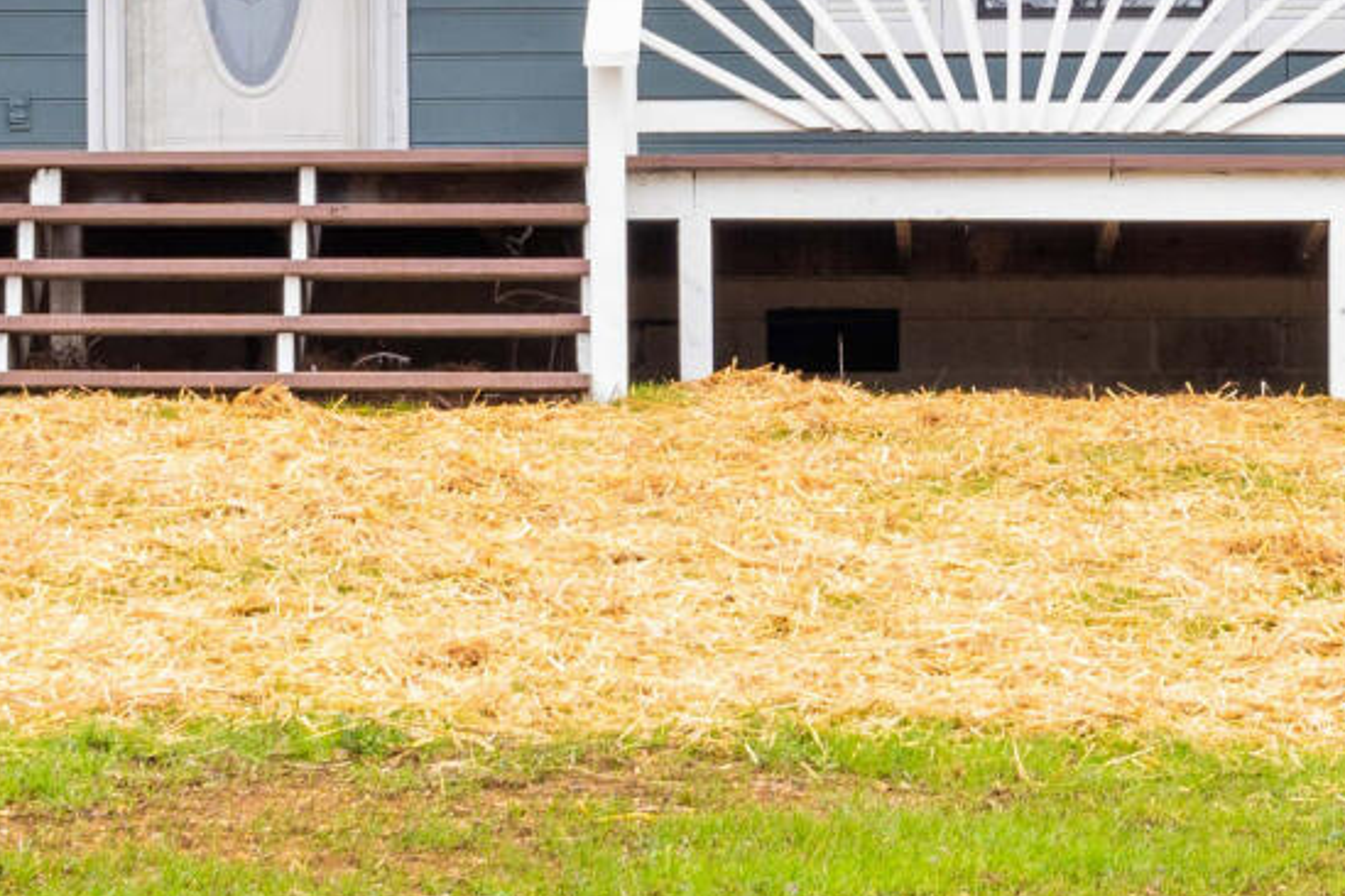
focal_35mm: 164
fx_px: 6127
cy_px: -86
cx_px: 647
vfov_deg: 8.3
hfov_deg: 12.5
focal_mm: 30
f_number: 7.1
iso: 250
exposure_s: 1/30
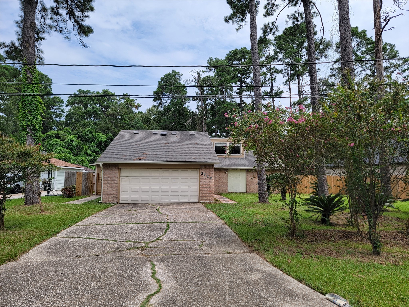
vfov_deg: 56.8
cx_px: 204
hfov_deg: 71.6
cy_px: 154
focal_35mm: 24
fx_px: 284
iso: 16
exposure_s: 1/1019
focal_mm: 6.7
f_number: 1.8
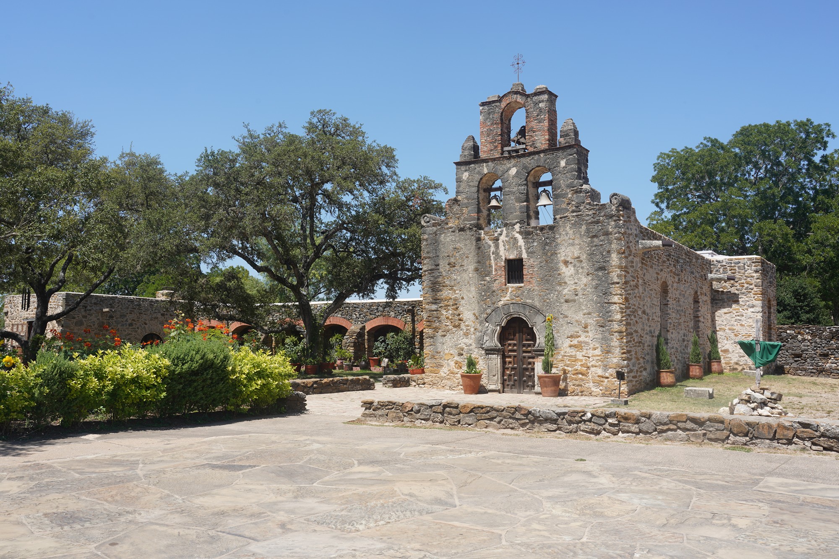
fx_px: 723
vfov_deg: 42.3
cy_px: 280
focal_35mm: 31
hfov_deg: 60.3
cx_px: 420
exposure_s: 1/100
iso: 100
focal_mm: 31
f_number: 13
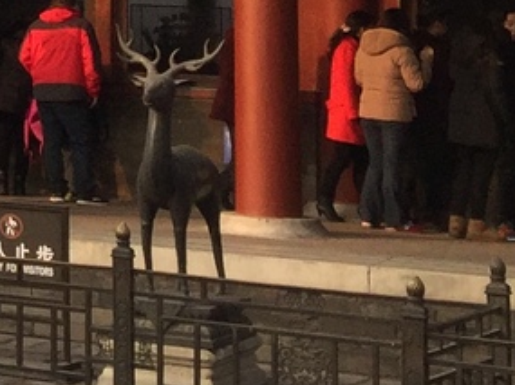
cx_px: -654
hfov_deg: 10.7
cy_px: -257
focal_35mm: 163
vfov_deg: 8.8
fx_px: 2422
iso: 32
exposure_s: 1/608
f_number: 2.2
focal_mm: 4.15
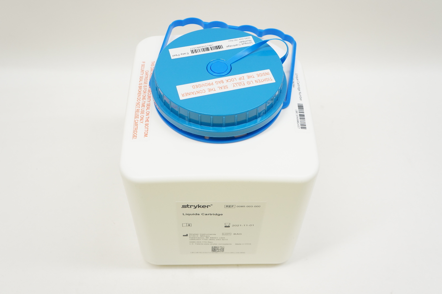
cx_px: 221
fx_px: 441
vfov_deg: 36.8
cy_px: 147
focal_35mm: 36
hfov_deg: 53.2
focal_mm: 24
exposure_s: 1/60
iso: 400
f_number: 6.3
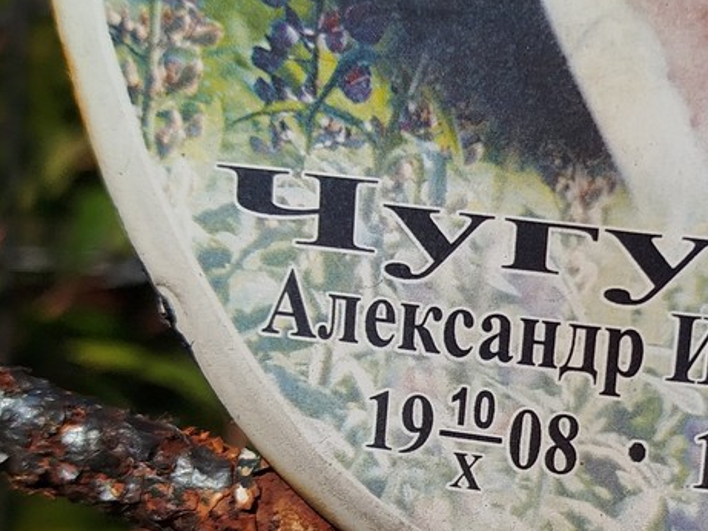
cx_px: 610
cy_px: 405
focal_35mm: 75
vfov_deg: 19.5
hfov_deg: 25.3
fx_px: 1534
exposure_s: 1/2992
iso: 50
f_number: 1.7
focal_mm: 5.31
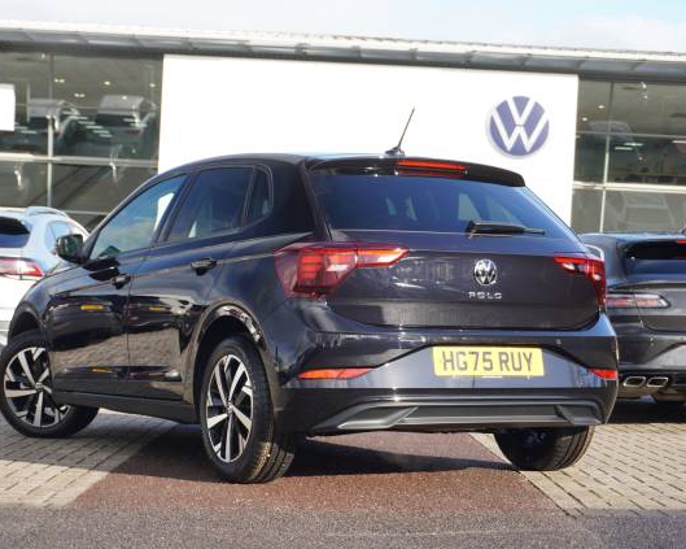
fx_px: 1554
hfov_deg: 24.9
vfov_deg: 20.0
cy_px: 275
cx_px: 325
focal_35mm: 77
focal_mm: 45
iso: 100
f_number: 5.6
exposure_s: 1/80
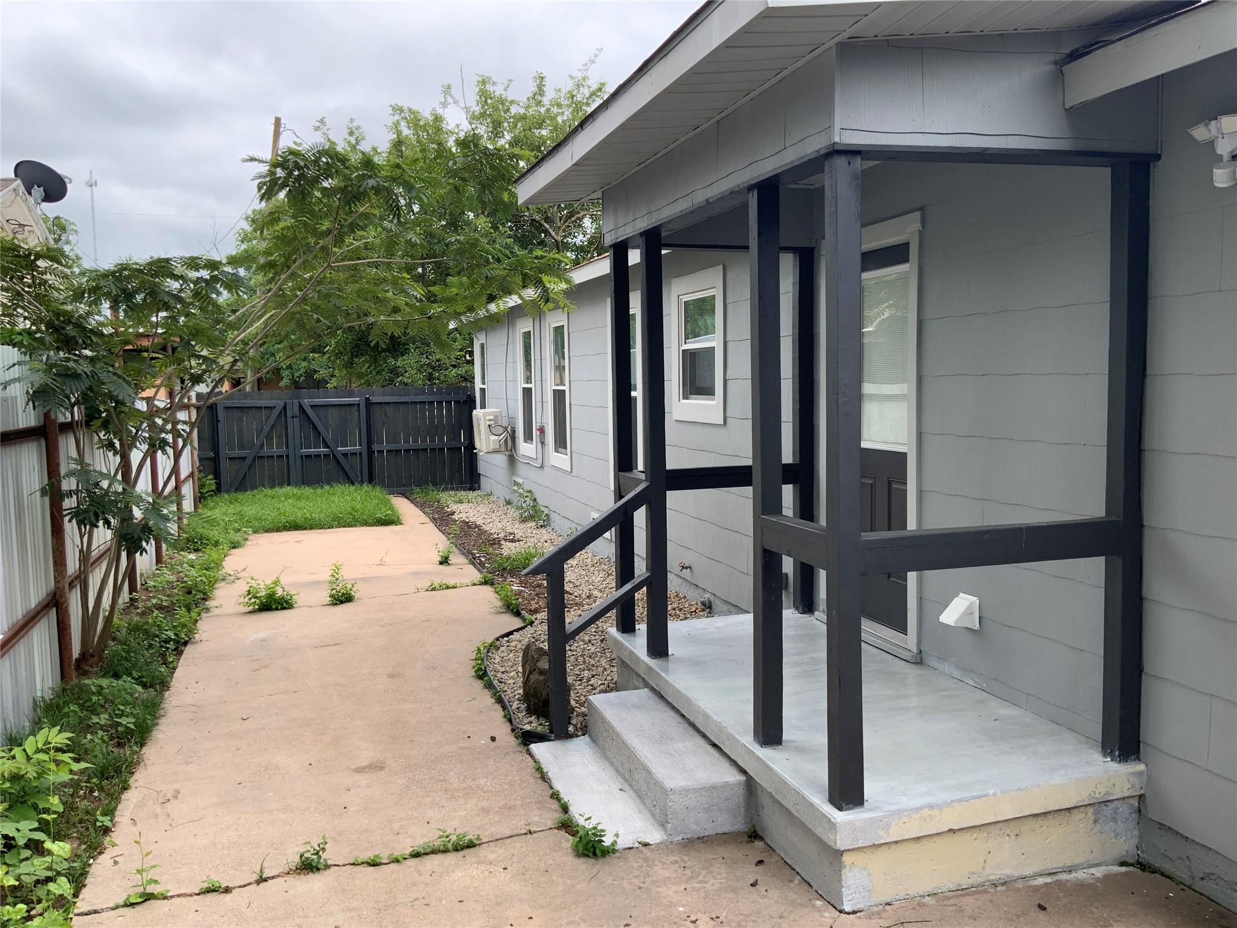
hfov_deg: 61.7
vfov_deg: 48.2
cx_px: 618
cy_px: 464
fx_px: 1036
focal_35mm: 29
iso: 16
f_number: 1.8
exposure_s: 1/187
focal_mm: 3
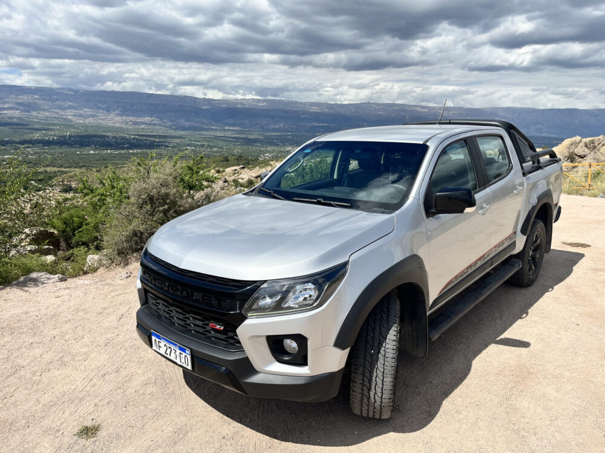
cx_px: 302
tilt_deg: -10.1
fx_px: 454
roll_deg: -1.9
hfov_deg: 67.3
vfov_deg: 53.1
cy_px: 226
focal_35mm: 26
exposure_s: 1/5319
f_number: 1.6
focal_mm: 5.1
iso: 50
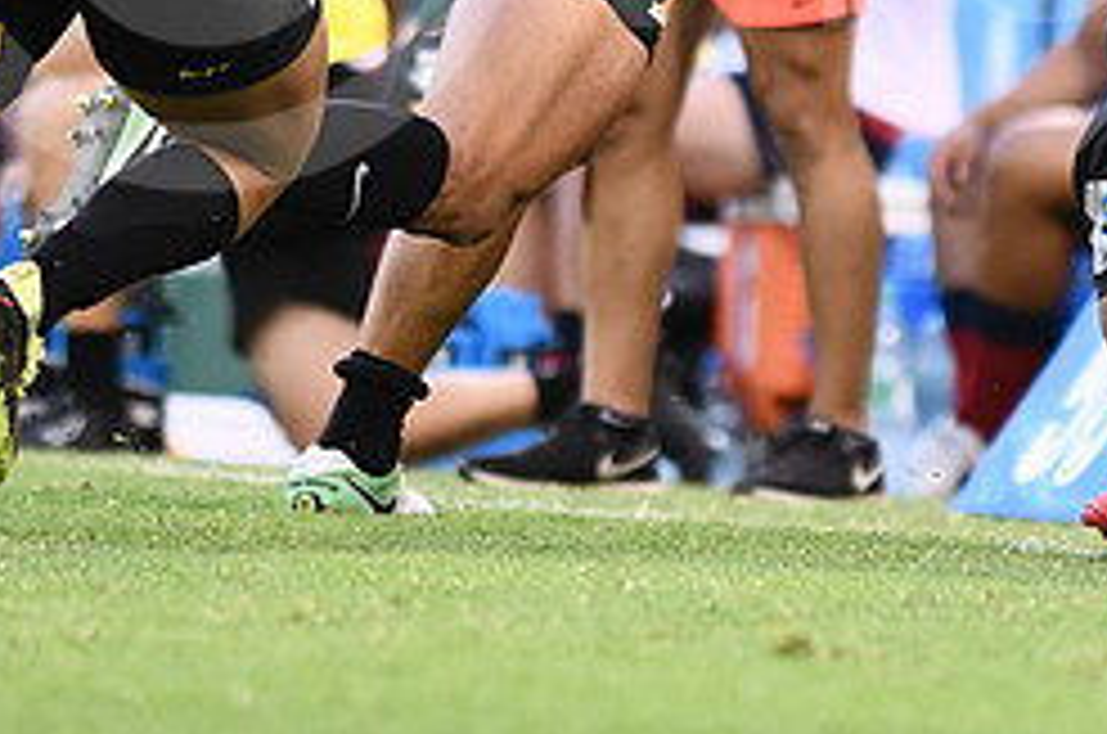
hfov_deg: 1.9
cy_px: -126
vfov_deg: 1.3
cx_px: 968
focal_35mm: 1061
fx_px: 32562
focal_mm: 300
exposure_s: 1/1000
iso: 2000
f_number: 2.8
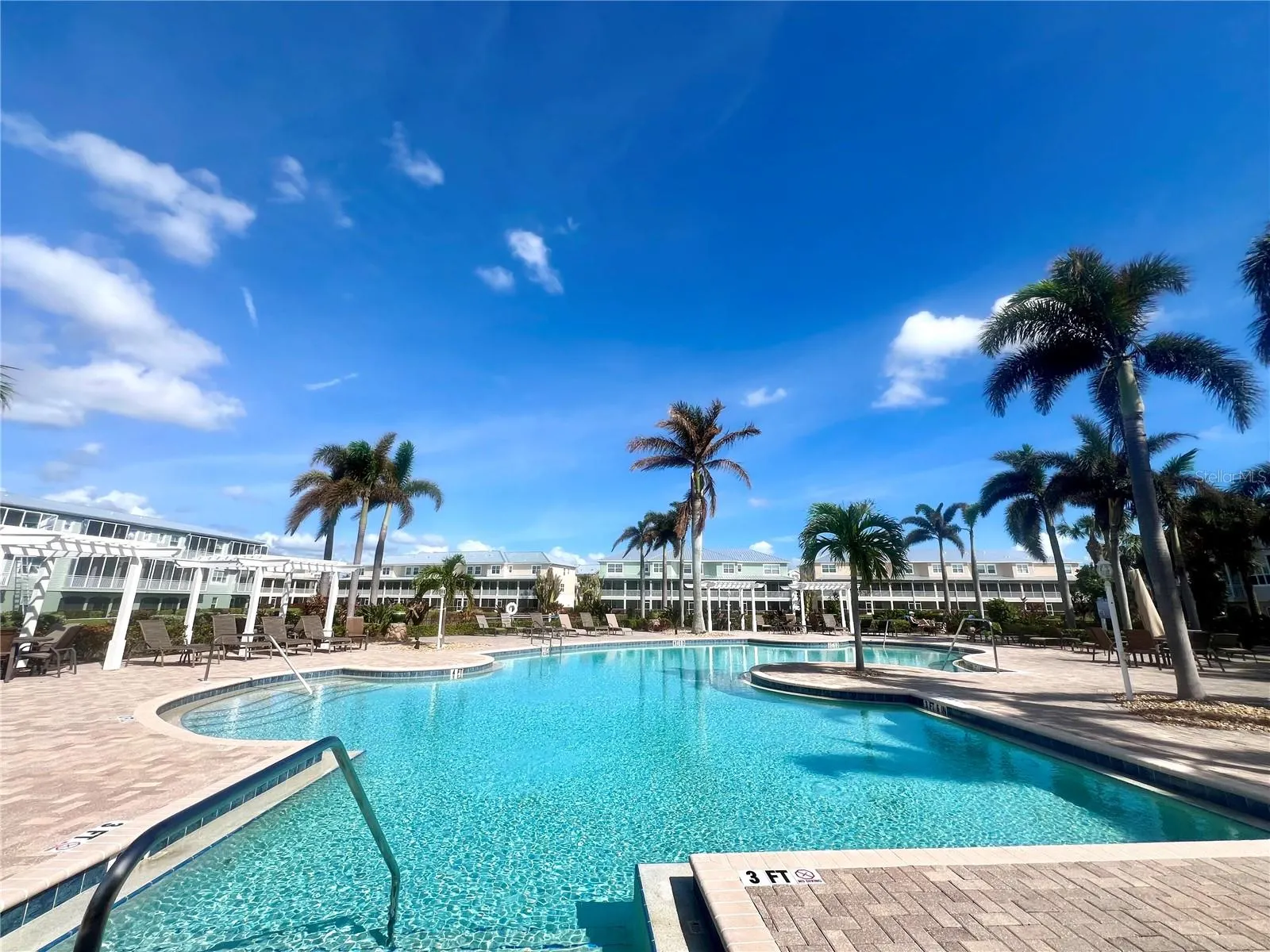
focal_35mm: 13
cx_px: 635
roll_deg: -0.3
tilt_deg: +14.5
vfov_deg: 89.9
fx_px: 477
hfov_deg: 106.2
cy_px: 476
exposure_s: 1/2481
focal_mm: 1.57
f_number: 1.8
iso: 32
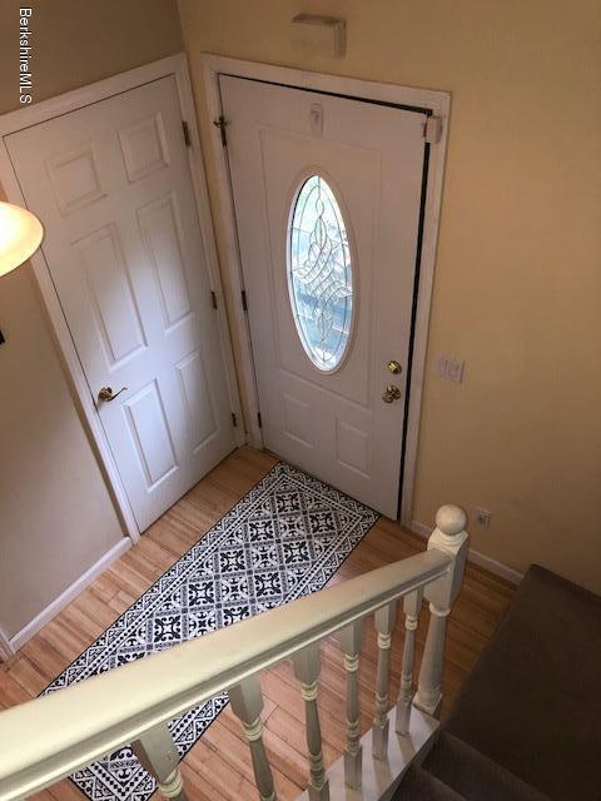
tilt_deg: -40.9
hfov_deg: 49.7
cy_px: 400
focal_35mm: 28
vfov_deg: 63.4
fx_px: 648
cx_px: 300
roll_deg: +4.2
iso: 125
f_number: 1.8
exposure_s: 1/82
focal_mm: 3.99
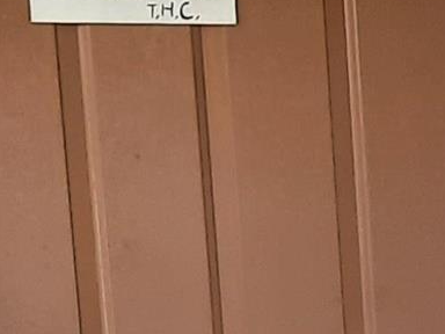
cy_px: 743
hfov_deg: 9.3
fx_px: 2571
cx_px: 869
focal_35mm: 200
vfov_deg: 7.1
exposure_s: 1/60
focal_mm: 4.6
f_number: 2
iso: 40
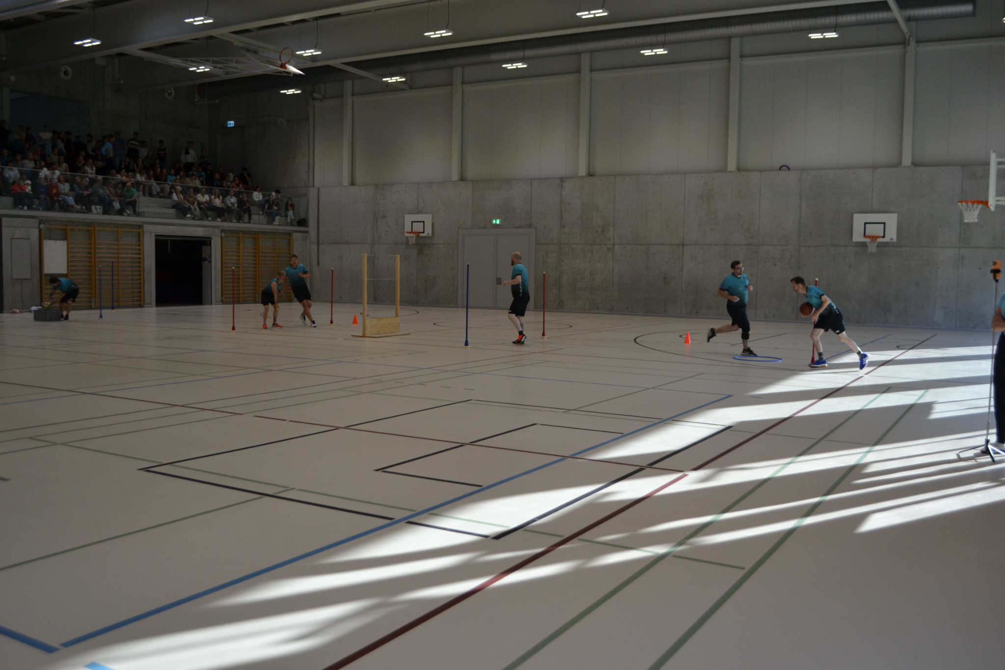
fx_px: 921
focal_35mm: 33
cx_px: 502
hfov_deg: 57.2
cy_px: 335
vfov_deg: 40.0
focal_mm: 22
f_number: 3.8
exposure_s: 1/500
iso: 640
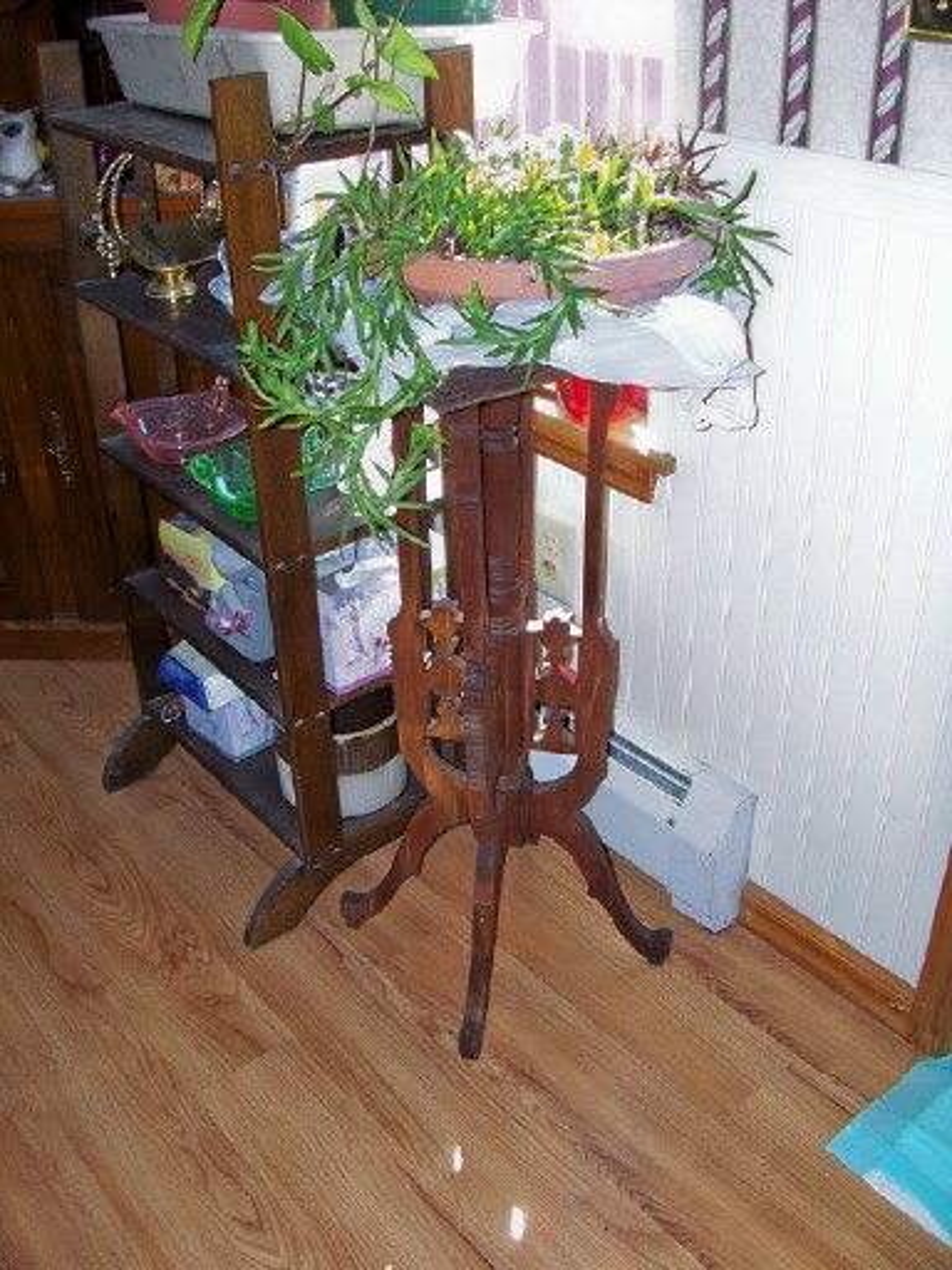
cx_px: 476
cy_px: 635
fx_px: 1283
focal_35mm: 35
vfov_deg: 52.6
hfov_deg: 40.7
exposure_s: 1/60
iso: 80
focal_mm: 6
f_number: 2.8
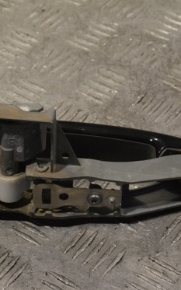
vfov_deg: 17.7
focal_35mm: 118
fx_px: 931
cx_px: 74
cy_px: 128
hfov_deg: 11.1
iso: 3200
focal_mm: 45
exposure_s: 1/400
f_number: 10
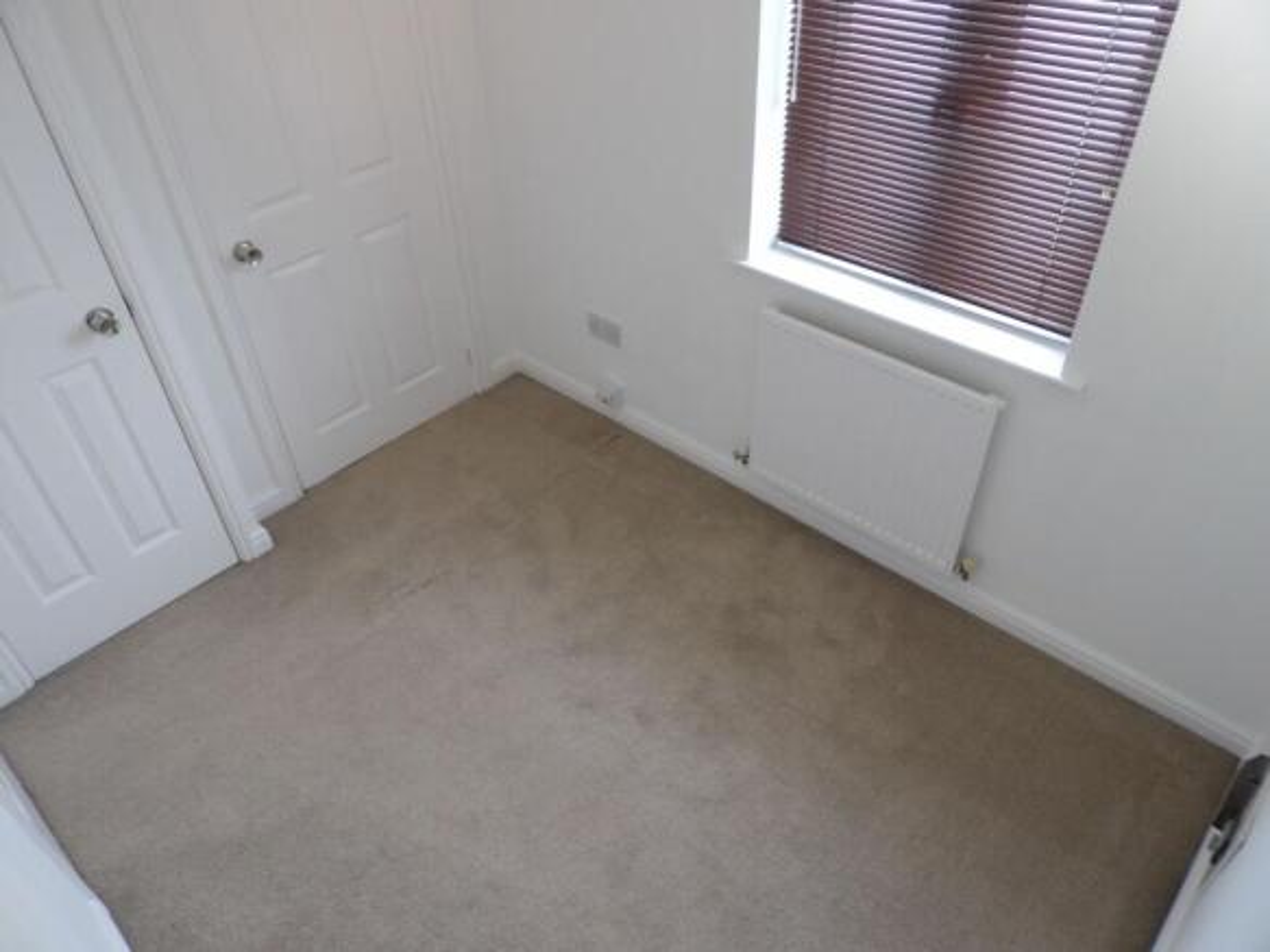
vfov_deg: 56.8
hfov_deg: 71.6
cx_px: 635
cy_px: 476
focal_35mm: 24
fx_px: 880
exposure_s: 1/33
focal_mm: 4.3
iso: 200
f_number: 3.2
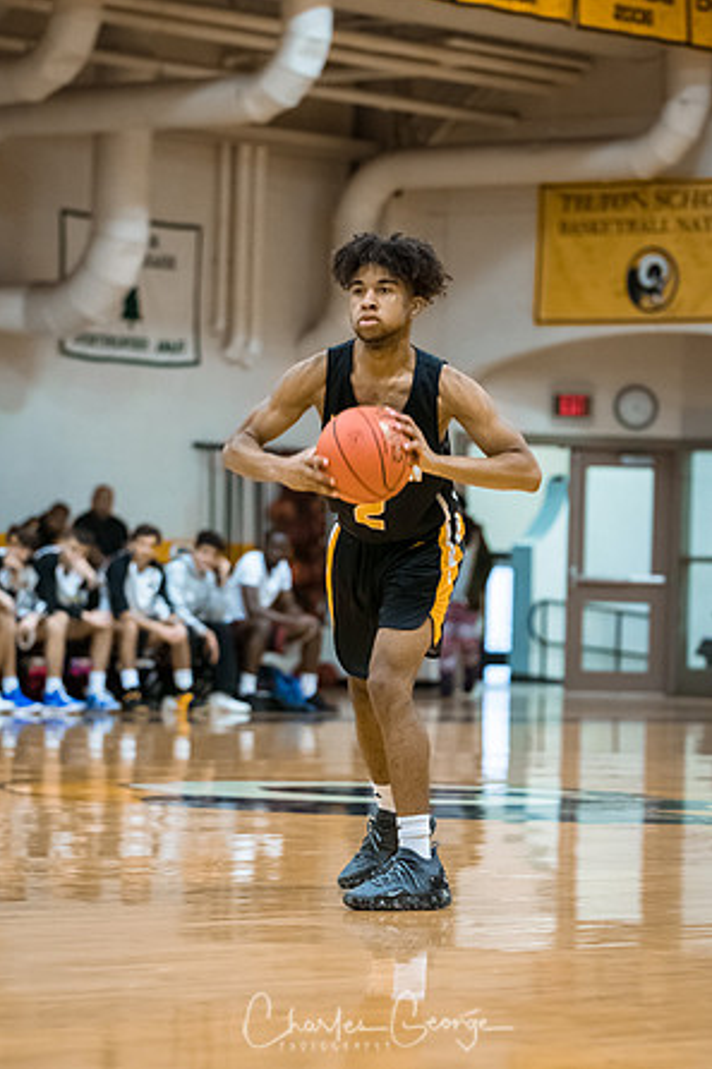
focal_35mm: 159
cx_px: 355
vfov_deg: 12.9
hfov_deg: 8.6
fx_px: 4720
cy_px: 532
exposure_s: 1/400
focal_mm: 105
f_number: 2.8
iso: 3200
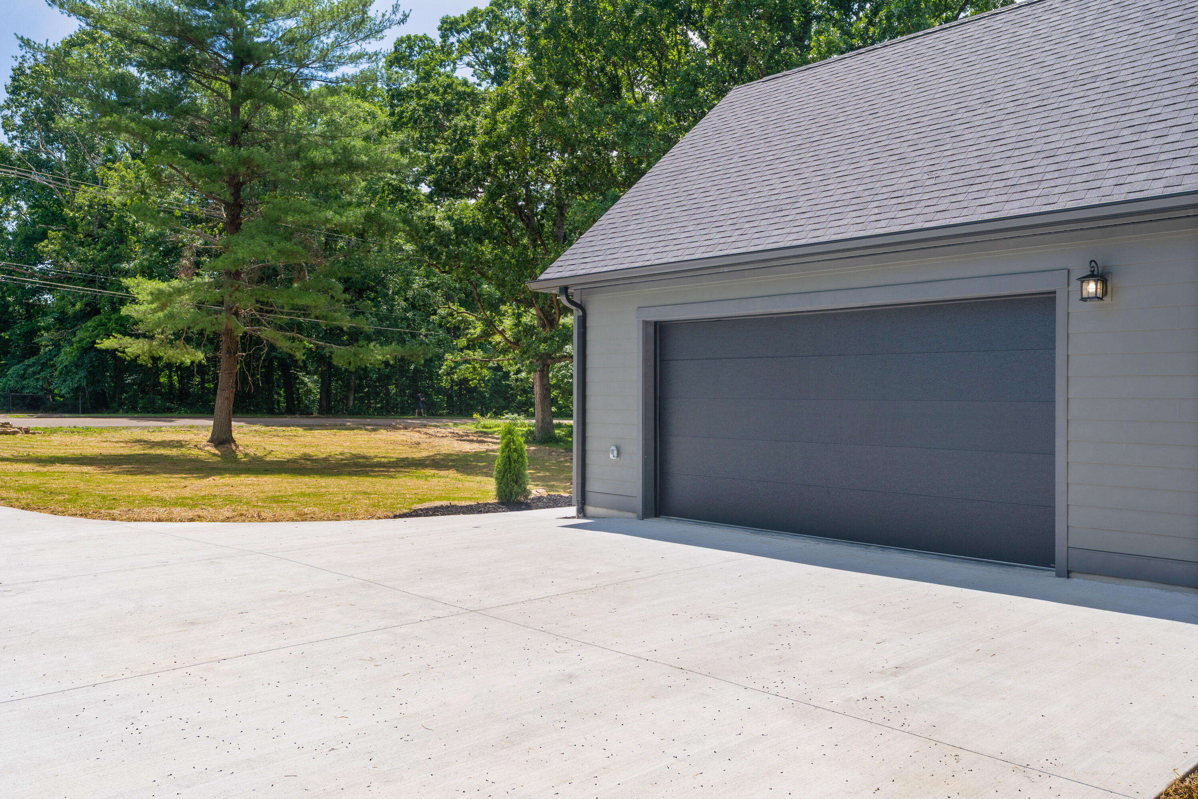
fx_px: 932
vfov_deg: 46.4
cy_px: 400
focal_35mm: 28
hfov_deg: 65.5
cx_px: 599
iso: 320
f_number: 7.1
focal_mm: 28
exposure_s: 1/500
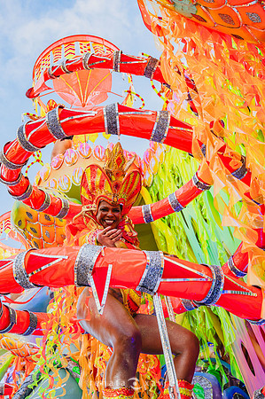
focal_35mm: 38
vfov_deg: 50.7
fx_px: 421
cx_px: 132
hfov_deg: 35.0
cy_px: 200
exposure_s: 1/1000
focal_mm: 38
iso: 640
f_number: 5.6
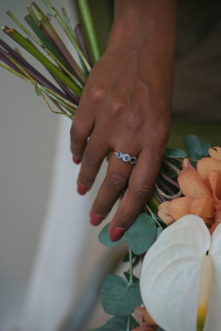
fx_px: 966
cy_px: 166
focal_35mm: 105
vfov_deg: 19.5
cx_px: 110
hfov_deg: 13.0
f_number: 2.8
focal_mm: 70
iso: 100
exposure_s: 1/125
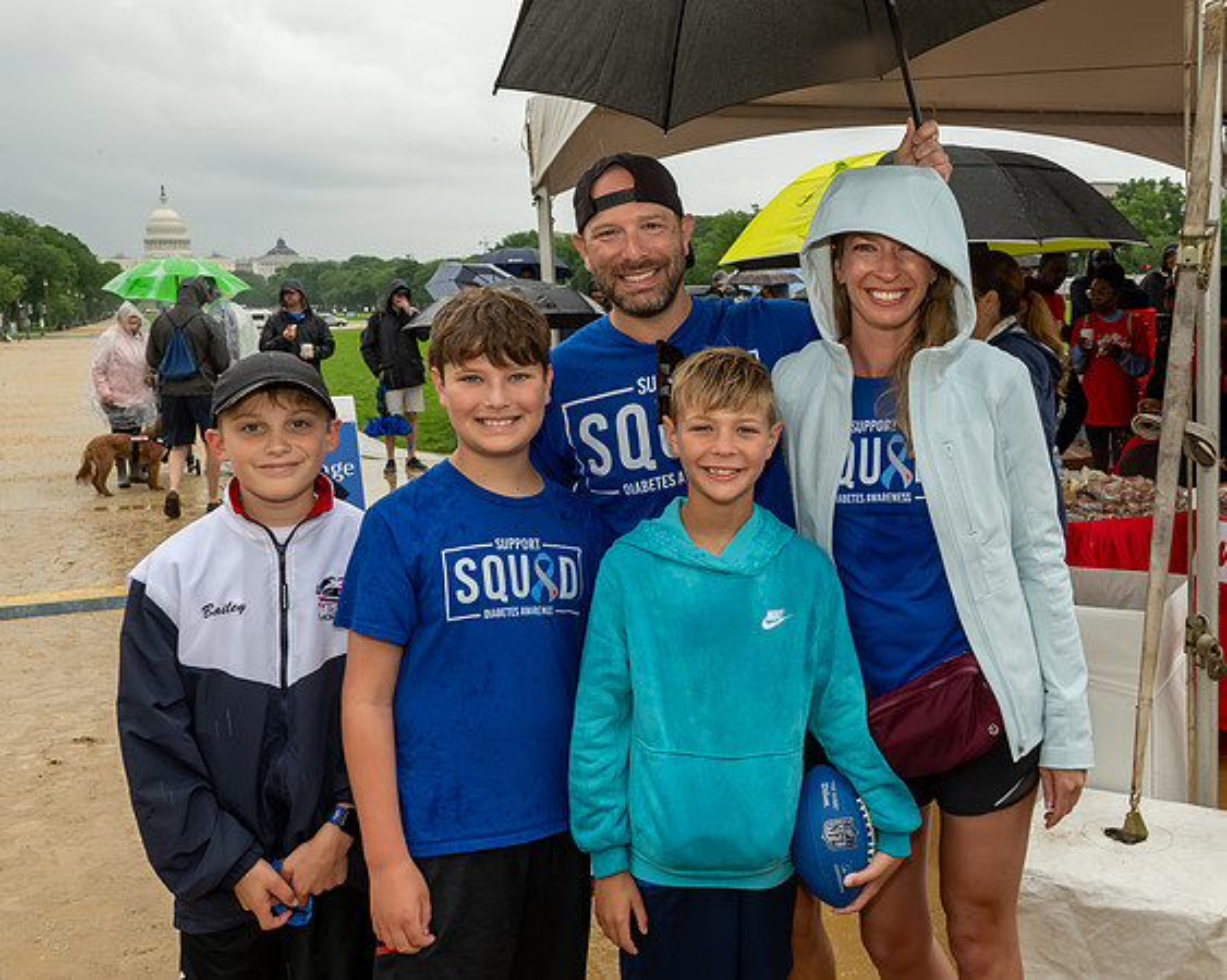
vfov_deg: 44.2
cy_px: 445
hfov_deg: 53.0
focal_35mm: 33
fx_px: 1206
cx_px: 804
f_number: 8
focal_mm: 18
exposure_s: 1/250
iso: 640
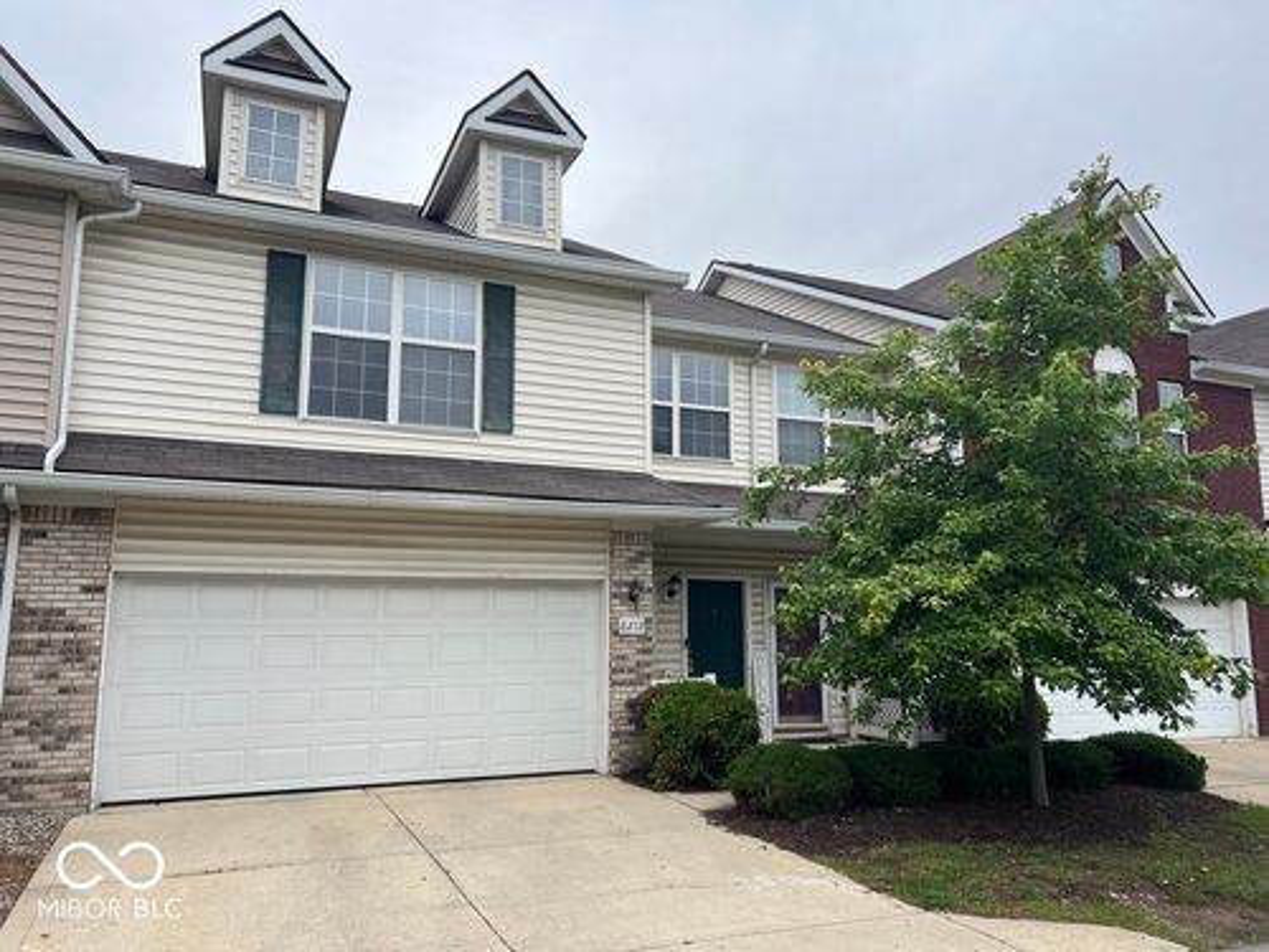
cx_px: 634
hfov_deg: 67.3
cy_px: 476
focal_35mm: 26
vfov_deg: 53.1
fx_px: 953
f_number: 1.5
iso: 50
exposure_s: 1/1972
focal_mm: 5.7
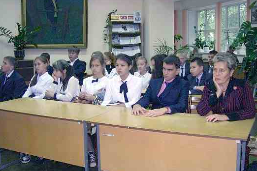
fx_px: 307
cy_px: 84
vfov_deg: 31.2
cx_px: 123
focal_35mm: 43
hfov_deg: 45.4
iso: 245
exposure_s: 1/60
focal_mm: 8
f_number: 2.8
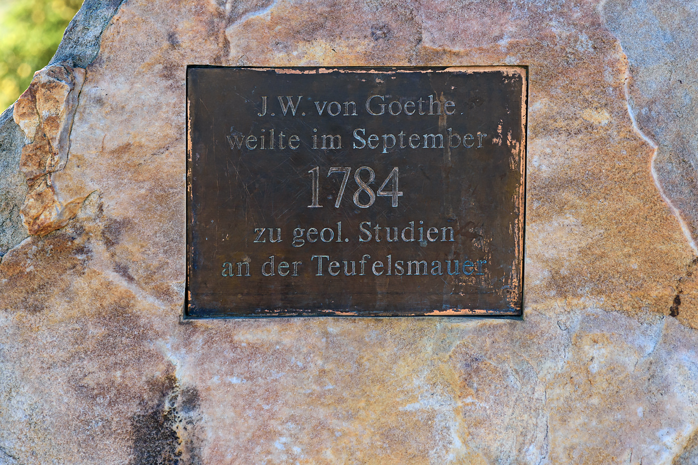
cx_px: 349
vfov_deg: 11.4
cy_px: 232
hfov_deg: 17.1
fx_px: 2326
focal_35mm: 120
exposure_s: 1/200
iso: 200
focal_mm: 80
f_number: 8
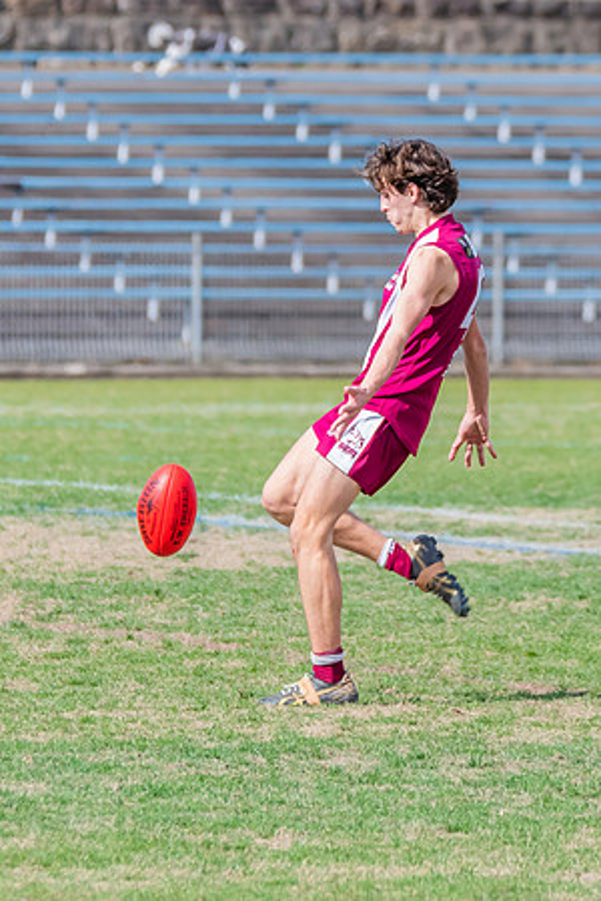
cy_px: 302
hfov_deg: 2.0
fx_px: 16896
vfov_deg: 3.1
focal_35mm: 675
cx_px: 167
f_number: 8
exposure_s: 1/1600
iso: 800
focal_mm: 300
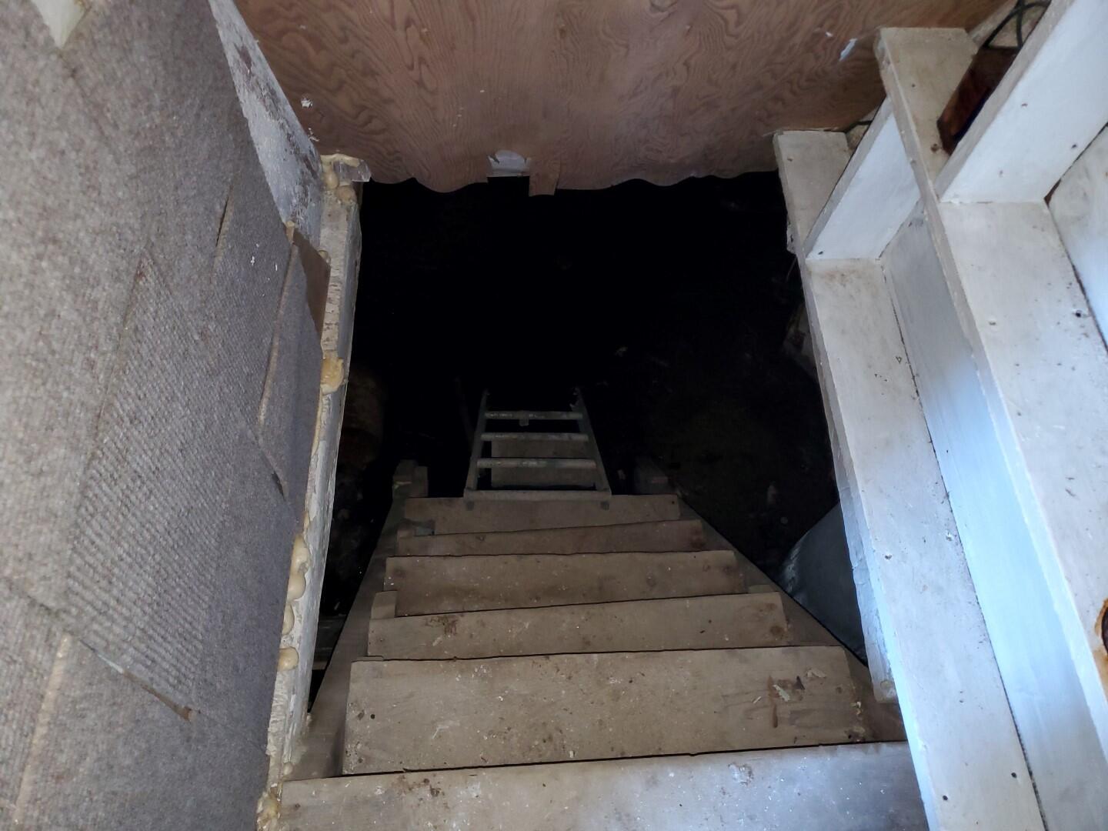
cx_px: 554
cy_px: 416
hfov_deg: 67.3
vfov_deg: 53.1
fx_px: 832
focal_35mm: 26
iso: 250
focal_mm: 4.3
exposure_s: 1/9
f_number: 1.5
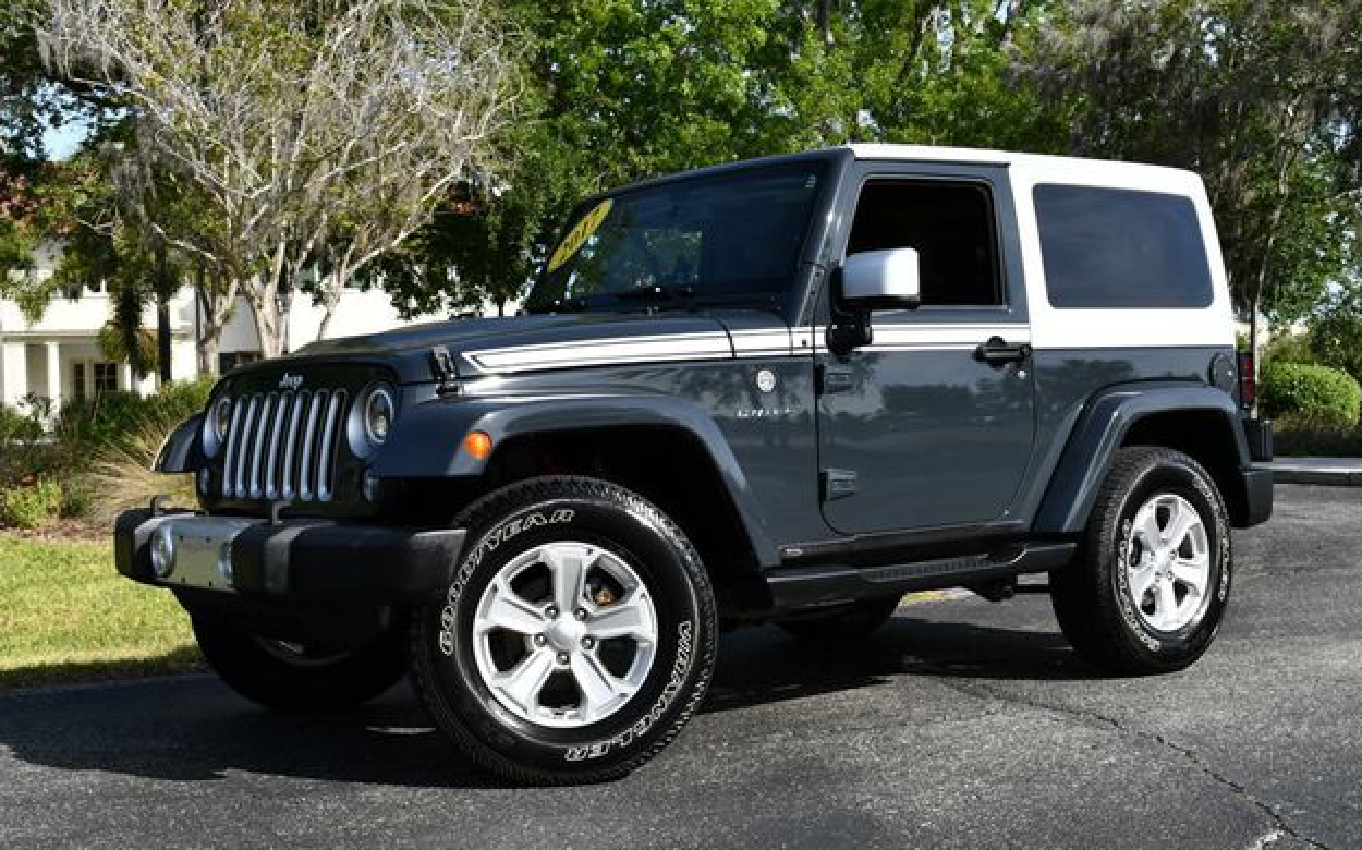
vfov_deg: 28.0
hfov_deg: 43.5
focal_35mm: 46
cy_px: 410
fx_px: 1707
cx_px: 680
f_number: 8
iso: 110
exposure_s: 1/250
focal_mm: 22
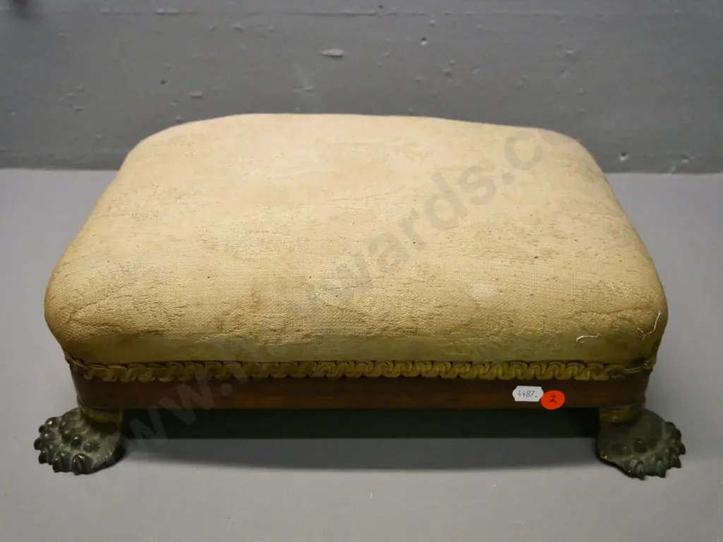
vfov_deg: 36.0
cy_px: 271
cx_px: 362
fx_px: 835
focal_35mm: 40
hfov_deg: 46.8
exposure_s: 1/500
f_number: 4.1
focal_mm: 20
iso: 3200
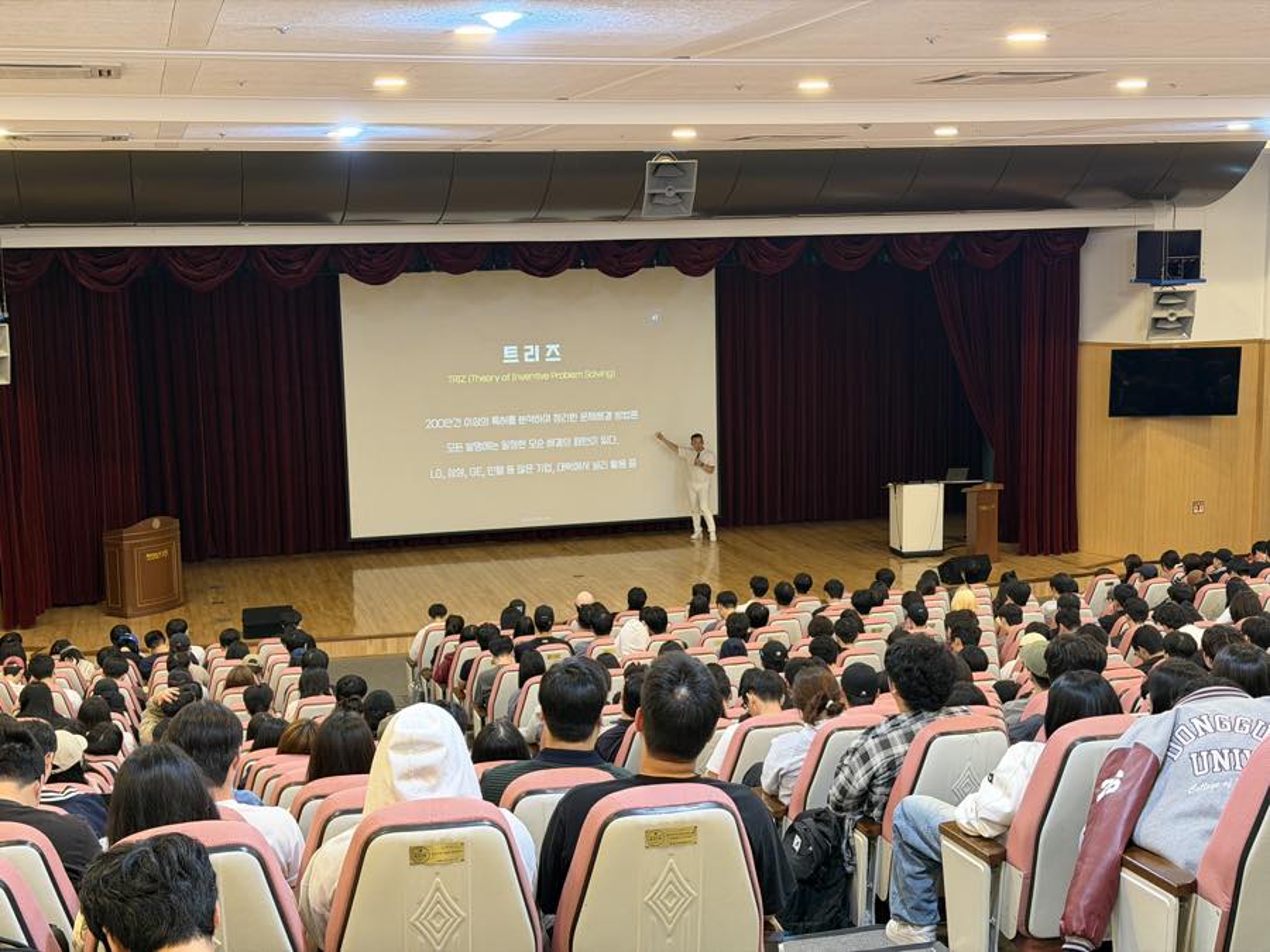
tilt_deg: -7.3
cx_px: 635
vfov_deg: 30.3
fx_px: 1761
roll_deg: +1.1
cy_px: 476
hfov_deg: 39.7
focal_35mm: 48
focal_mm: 6.76
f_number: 1.78
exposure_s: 1/40
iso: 200
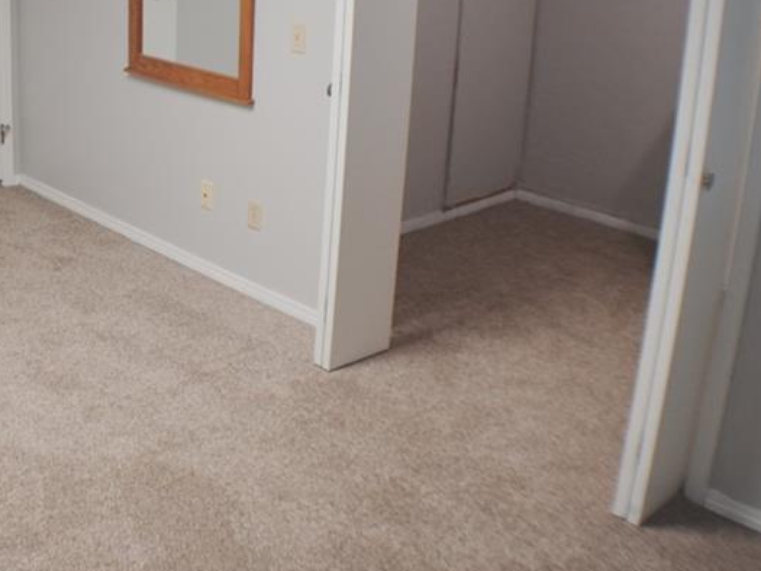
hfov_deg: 30.8
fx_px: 1319
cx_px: 86
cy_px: 114
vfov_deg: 24.0
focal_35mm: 60
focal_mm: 32
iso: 1000
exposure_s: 1/80
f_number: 5.6
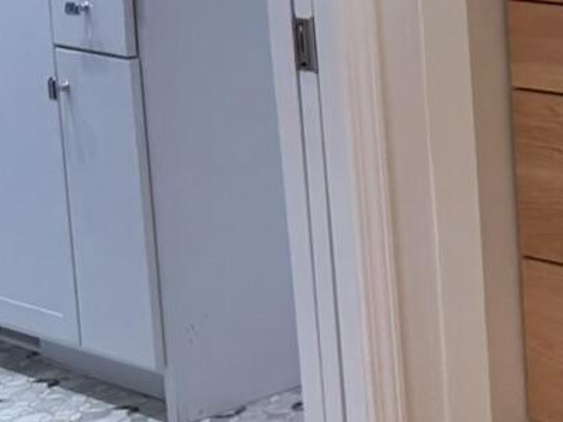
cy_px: -97
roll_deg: +1.9
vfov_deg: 11.7
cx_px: 1208
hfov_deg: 13.2
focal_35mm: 124
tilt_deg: -7.4
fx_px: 2017
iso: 125
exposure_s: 1/120
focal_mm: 6.76
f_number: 1.78
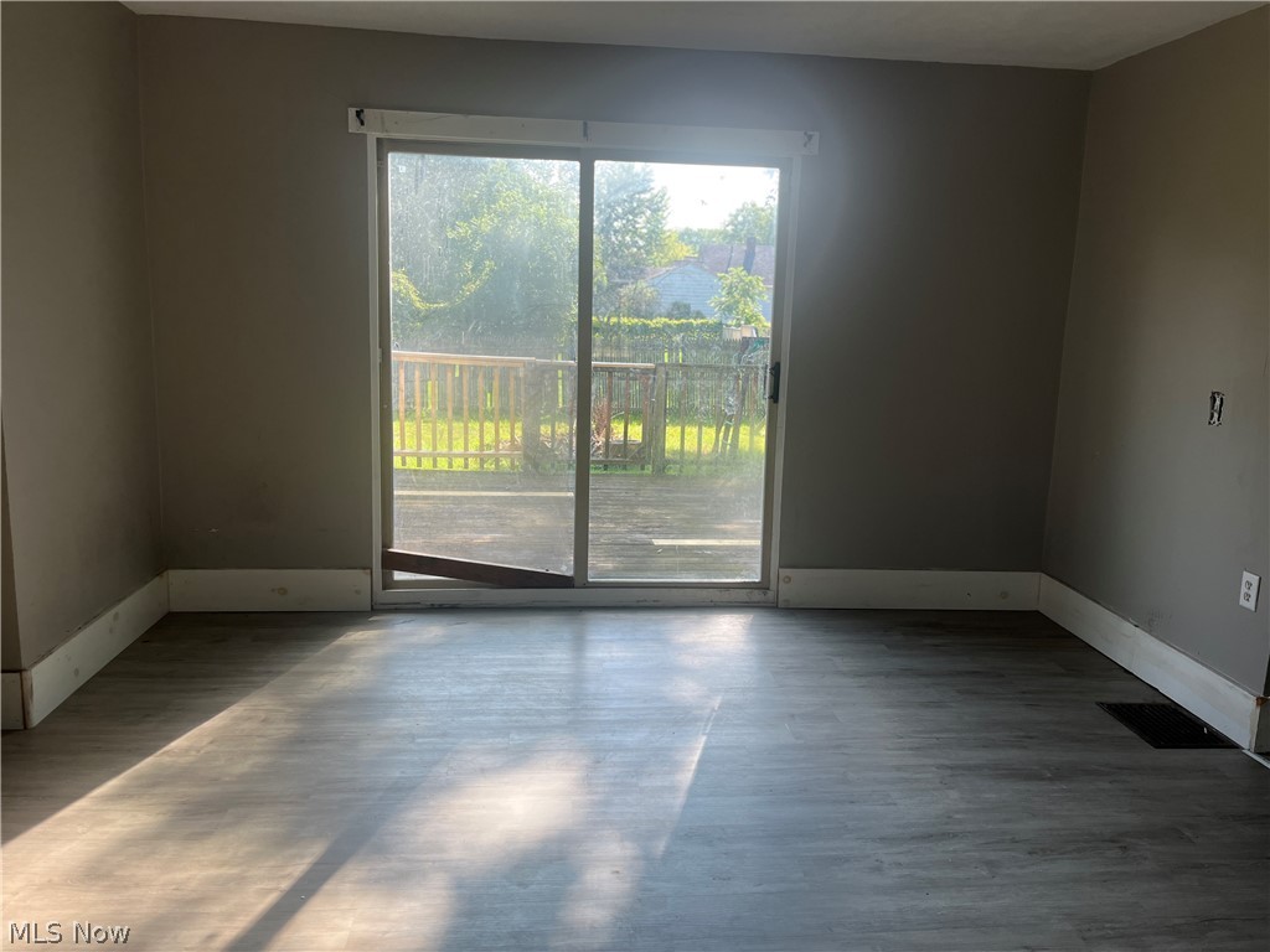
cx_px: 635
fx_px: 954
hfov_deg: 67.3
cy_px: 476
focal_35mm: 26
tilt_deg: -9.8
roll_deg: -1.3
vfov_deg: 53.1
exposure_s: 1/384
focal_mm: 5.1
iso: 50
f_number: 1.6
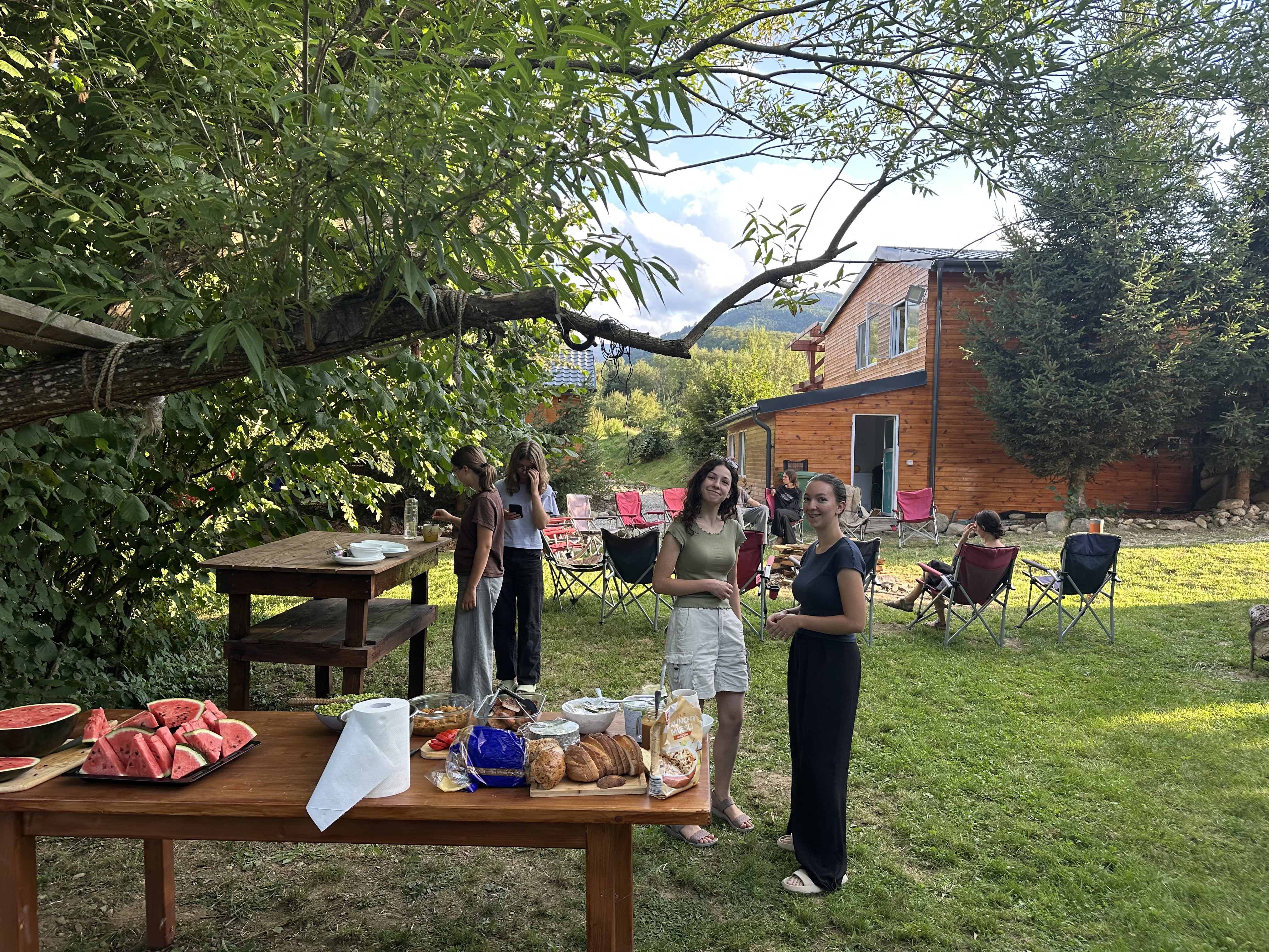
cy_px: 476
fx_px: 880
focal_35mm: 24
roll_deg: -1.8
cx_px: 634
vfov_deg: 56.8
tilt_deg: +0.0
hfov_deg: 71.6
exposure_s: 1/290
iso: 80
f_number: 1.78
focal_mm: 6.86
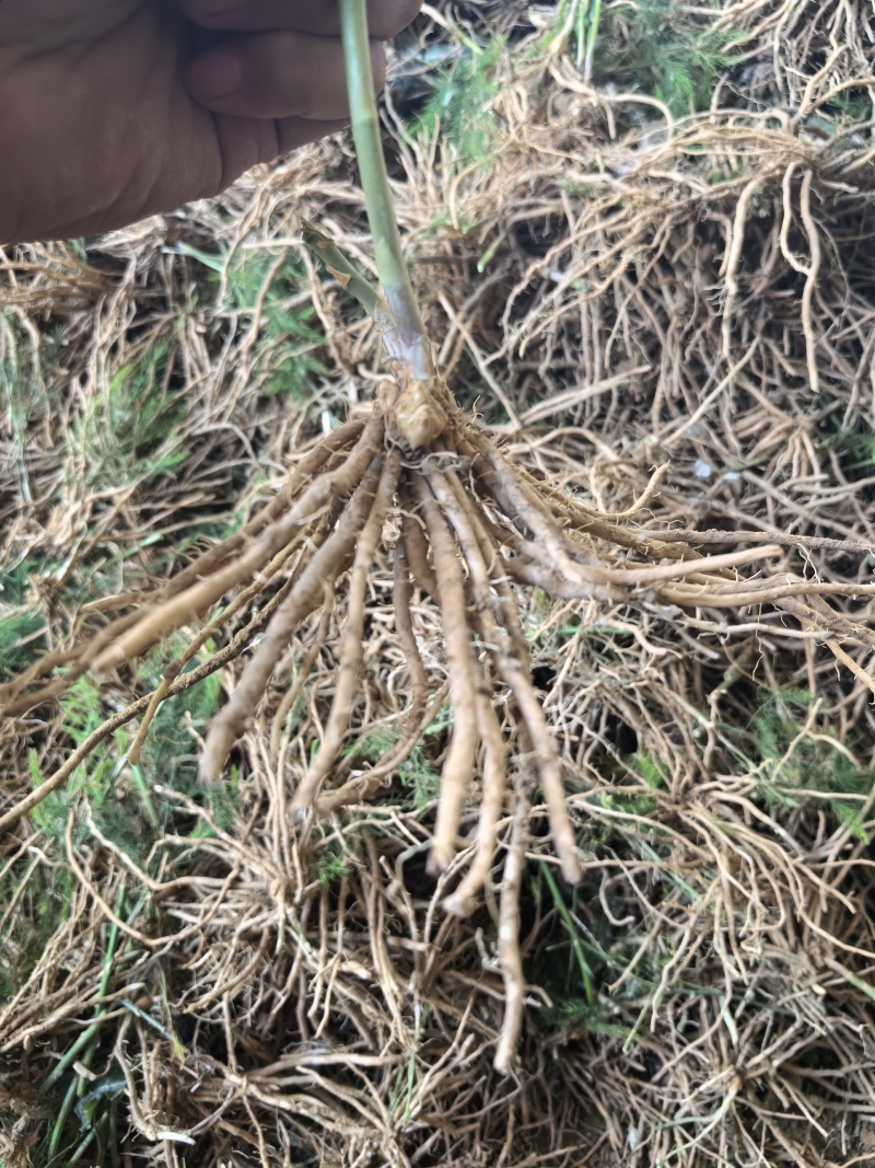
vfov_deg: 65.3
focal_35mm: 27
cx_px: 438
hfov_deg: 51.3
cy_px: 584
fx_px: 910
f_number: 2
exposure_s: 1/100
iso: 320
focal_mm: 5.72
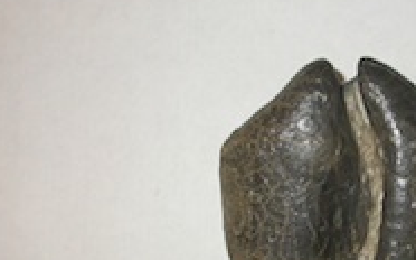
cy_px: 253
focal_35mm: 83
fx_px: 940
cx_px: 329
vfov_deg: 15.5
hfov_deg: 24.6
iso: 100
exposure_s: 1/60
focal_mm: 7.85
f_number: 2.6
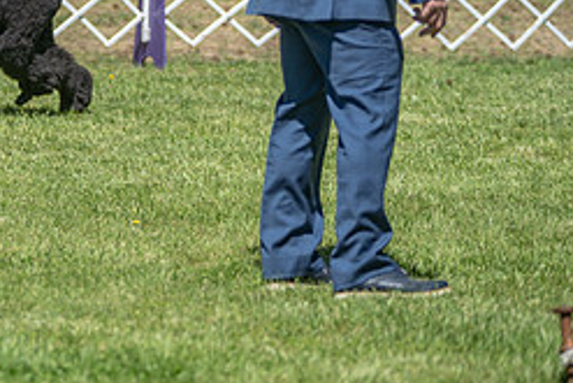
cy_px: -36
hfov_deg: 6.5
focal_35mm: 317
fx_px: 5048
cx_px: -9
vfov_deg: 4.3
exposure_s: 1/1600
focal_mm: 135
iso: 125
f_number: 2.8
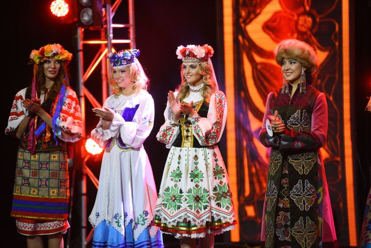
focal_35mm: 200
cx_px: 186
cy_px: 124
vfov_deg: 6.9
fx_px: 2062
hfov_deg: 10.3
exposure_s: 1/400
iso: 3200
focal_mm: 200
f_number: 2.8
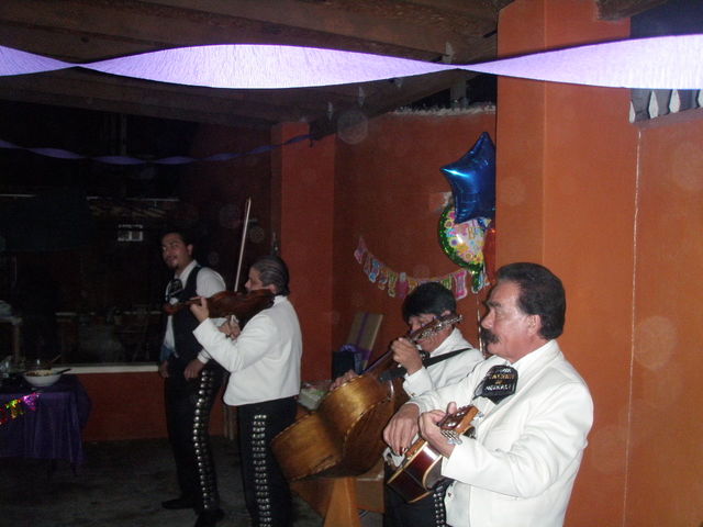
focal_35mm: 38
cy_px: 264
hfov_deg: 49.0
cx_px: 352
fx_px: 772
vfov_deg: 37.7
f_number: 3.5
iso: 320
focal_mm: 6.7
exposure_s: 1/30
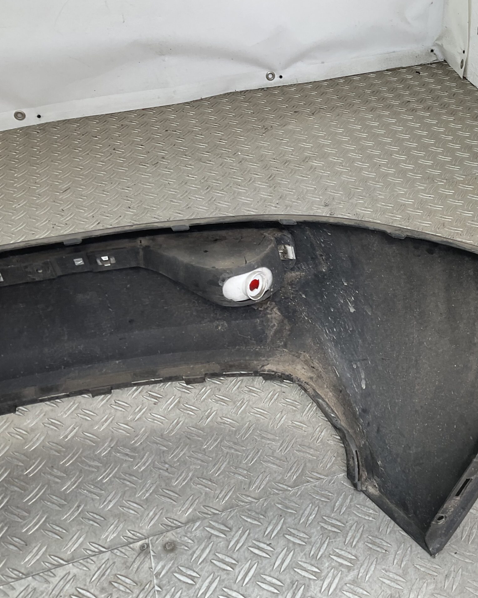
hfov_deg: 37.9
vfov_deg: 47.9
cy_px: 298
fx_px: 672
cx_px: 376
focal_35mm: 38
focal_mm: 3
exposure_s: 1/127
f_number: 1.8
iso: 16
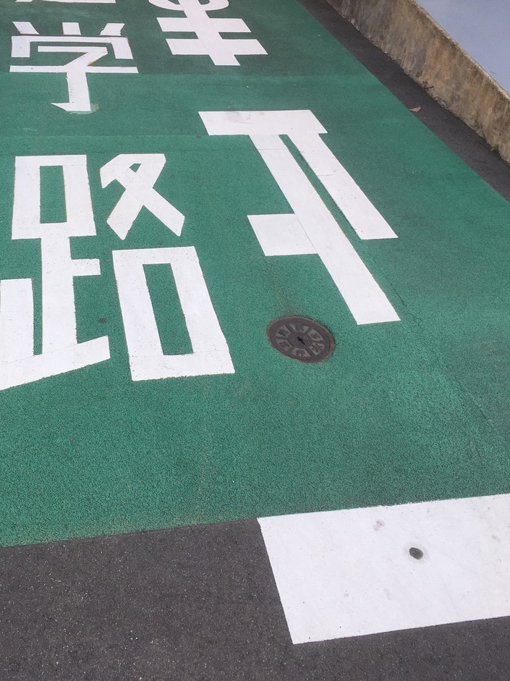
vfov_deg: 49.9
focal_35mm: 37
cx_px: 208
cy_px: 278
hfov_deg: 38.5
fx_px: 727
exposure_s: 1/212
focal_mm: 4.15
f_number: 2.2
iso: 25
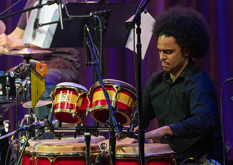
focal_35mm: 594
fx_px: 3913
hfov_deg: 3.4
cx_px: 57
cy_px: 47
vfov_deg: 2.4
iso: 3200
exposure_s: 1/320
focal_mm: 400
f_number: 5.6
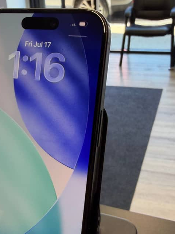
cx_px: 47
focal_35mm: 48
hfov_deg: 29.9
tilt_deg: -24.8
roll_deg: +5.1
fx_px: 324
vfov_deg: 39.6
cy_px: 128
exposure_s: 1/120
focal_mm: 2.22
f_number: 2.2
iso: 80
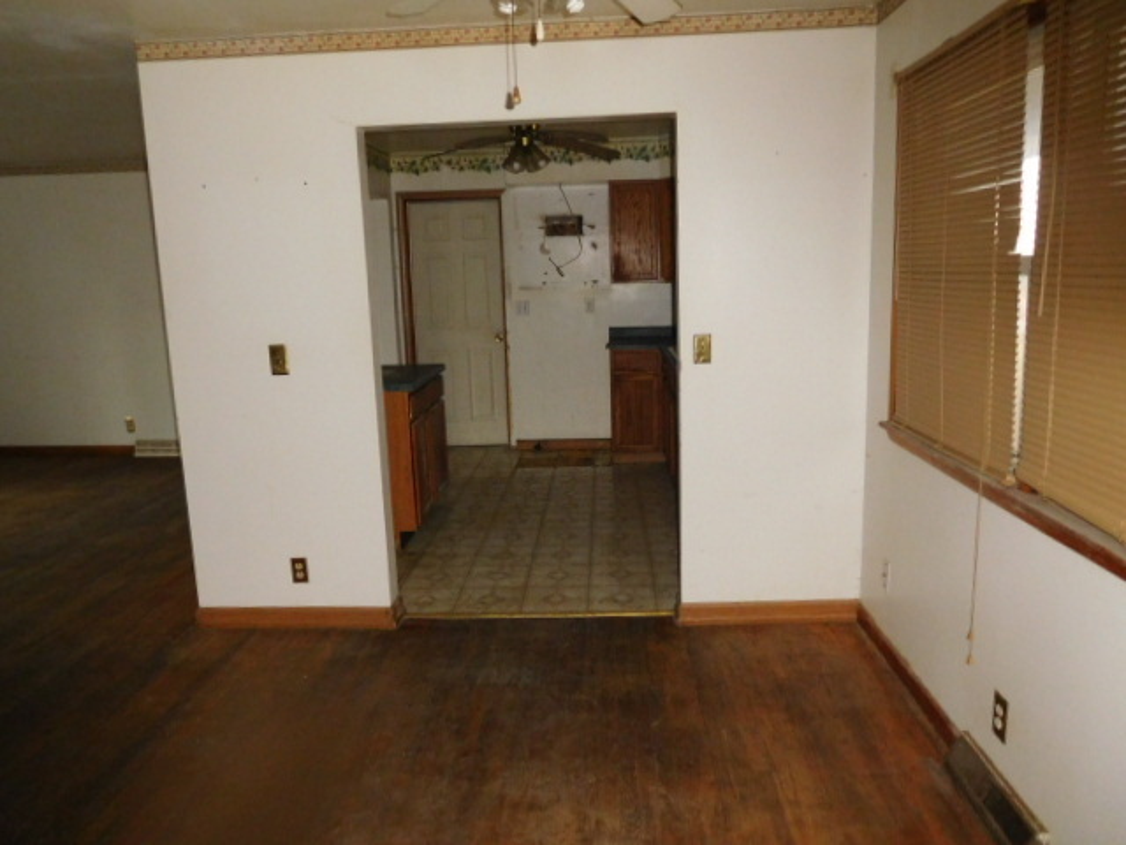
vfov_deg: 54.9
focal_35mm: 25
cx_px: 563
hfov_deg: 69.4
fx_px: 813
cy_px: 422
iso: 640
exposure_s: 1/30
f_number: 3.4
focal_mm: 4.5
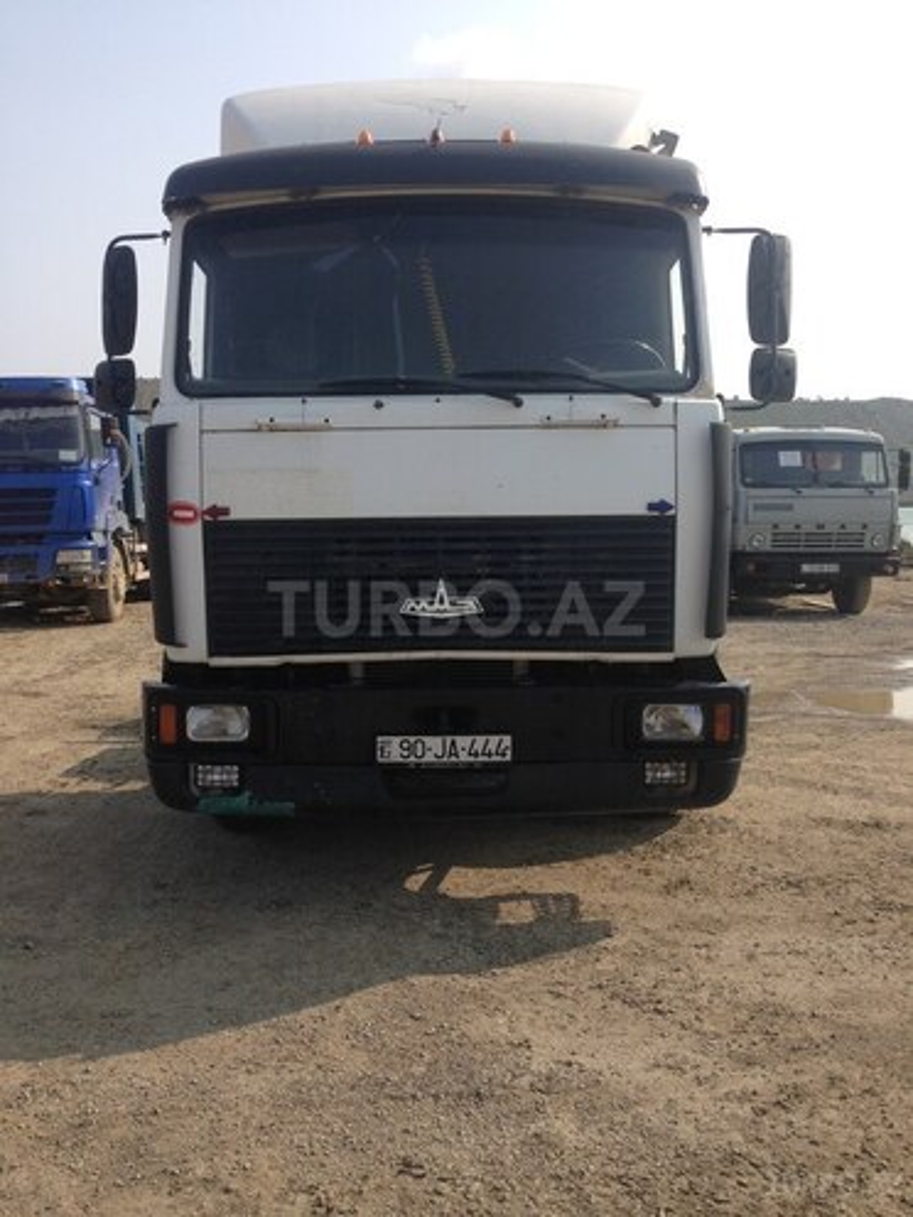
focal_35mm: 33
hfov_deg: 42.9
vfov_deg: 55.4
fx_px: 1161
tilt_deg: -3.5
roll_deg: -1.1
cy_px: 608
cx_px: 456
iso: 50
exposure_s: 1/1391
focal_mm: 4.12
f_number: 2.4
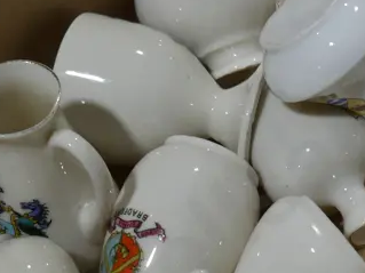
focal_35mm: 135
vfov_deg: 11.0
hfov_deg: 14.4
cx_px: 367
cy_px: 125
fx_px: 1423
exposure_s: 1/125
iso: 200
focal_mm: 21
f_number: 4.6
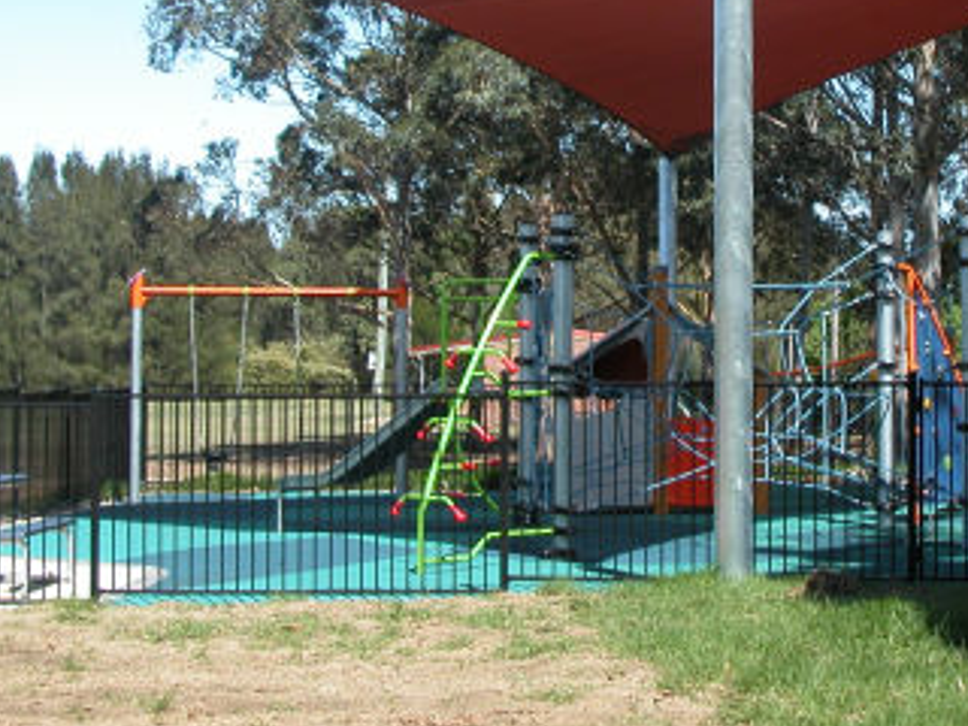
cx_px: 744
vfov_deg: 14.0
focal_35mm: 105
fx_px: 2936
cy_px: 139
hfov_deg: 18.6
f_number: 5.4
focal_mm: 12.7
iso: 100
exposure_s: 1/235
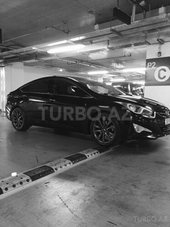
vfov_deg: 61.7
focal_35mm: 29
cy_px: 114
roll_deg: -1.5
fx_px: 190
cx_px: 85
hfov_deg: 48.2
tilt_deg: -5.6
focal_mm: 4.15
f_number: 2.2
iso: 200
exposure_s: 1/33
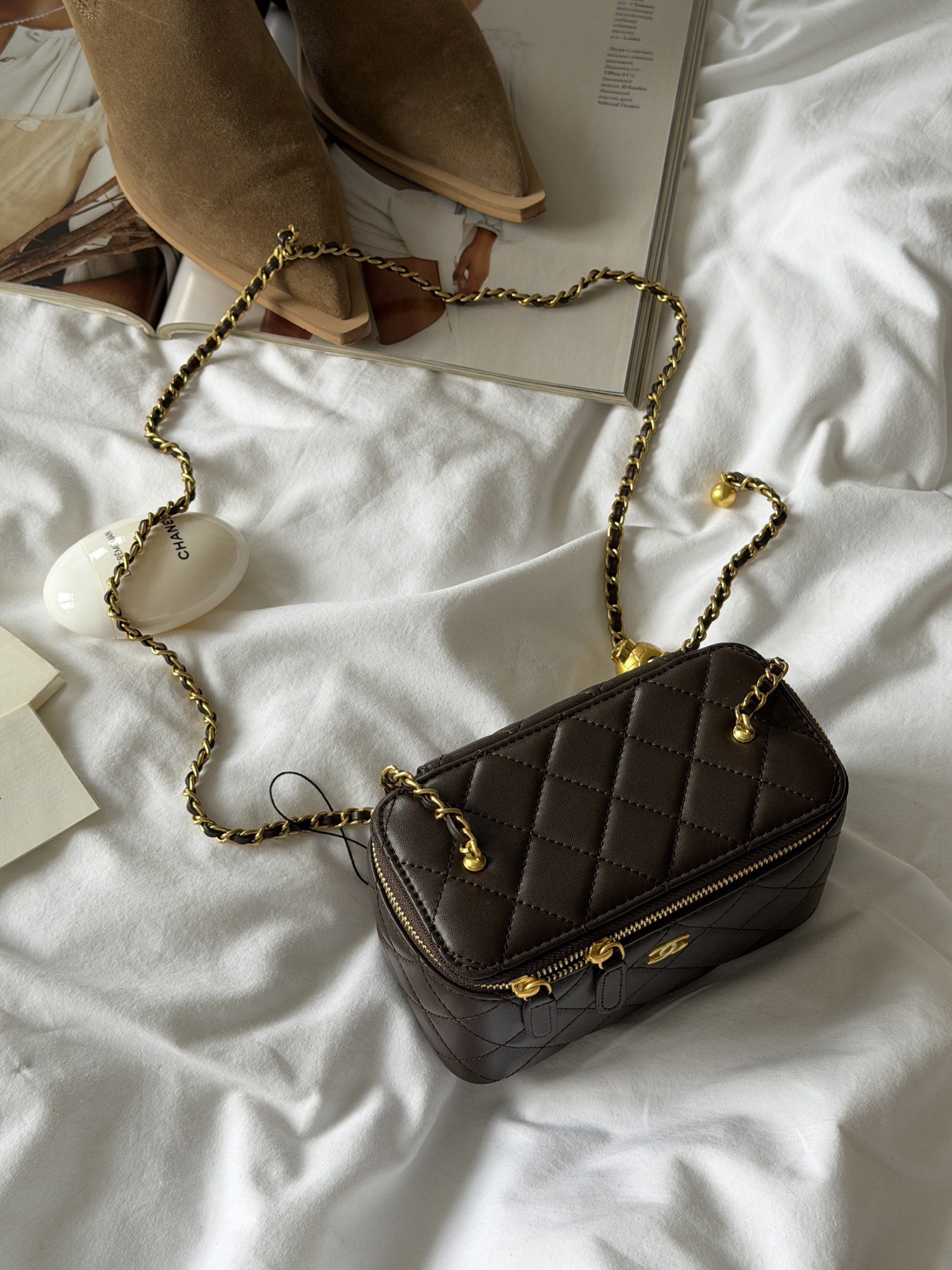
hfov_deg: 30.3
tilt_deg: -61.3
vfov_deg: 39.7
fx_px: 1760
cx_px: 476
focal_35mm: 48
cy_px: 635
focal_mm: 6.76
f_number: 1.78
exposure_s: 1/163
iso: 50
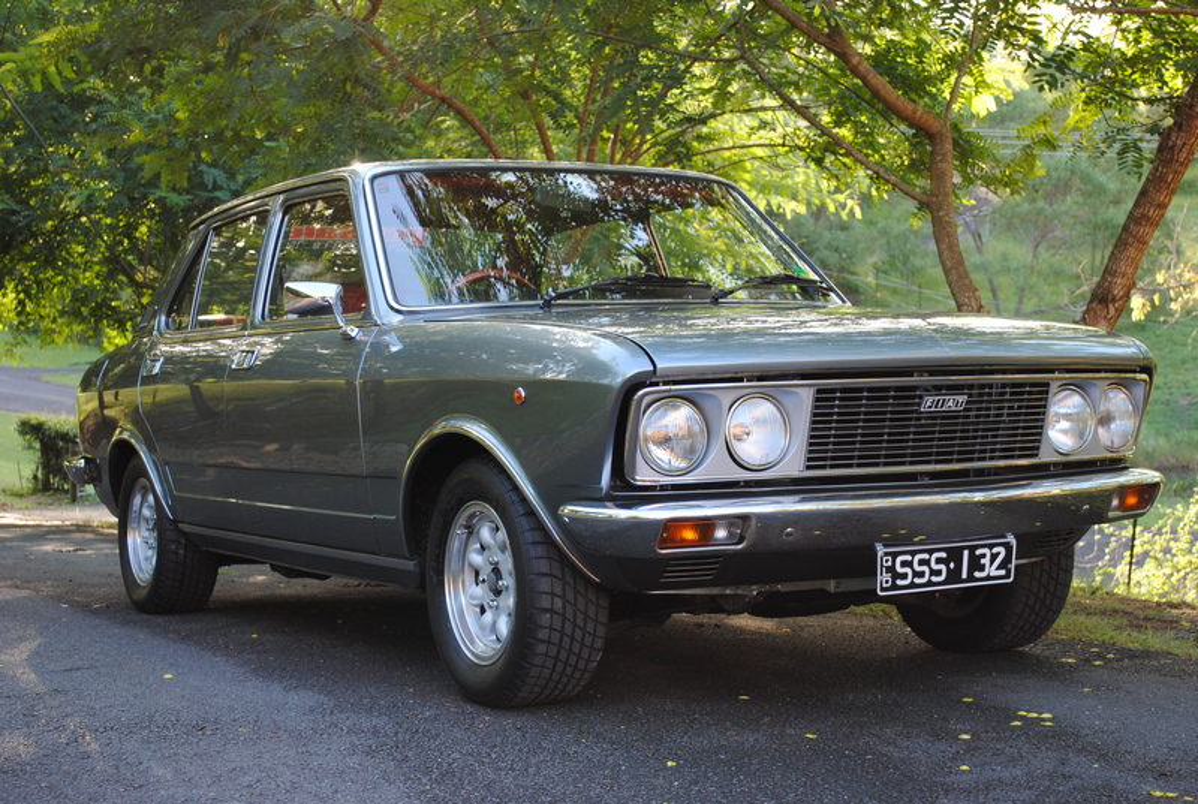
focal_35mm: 57
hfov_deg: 35.0
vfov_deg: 23.9
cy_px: 402
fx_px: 1901
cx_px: 599
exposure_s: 1/50
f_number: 5
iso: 200
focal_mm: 38
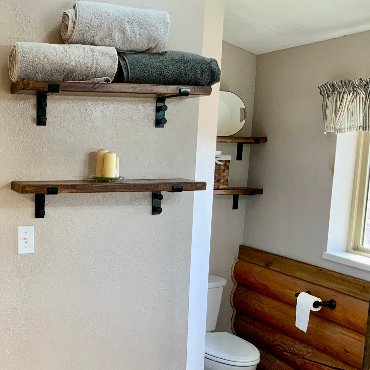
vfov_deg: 35.1
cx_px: 44
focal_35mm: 48
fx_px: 580
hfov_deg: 33.7
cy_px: 242
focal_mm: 3
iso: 64
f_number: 1.8
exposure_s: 1/60
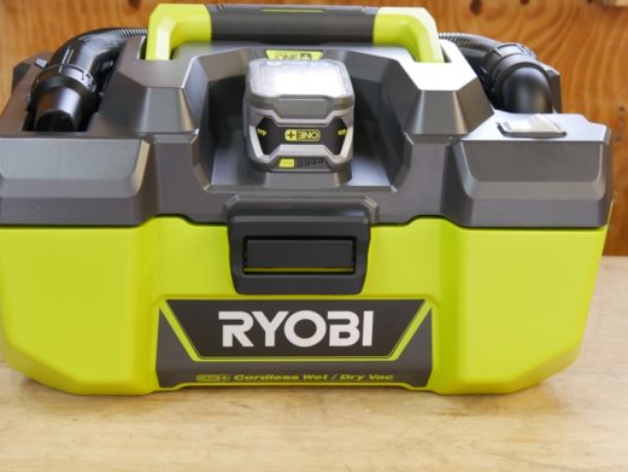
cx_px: 318
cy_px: 206
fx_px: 1397
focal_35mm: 77
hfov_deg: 25.3
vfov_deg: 19.1
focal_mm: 32
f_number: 4.4
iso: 1000
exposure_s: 1/80
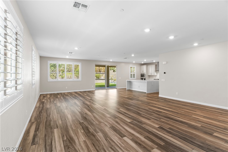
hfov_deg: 90.0
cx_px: 114
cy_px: 76
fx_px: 114
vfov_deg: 67.4
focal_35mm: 18
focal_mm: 18
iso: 400
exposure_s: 1/13
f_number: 8
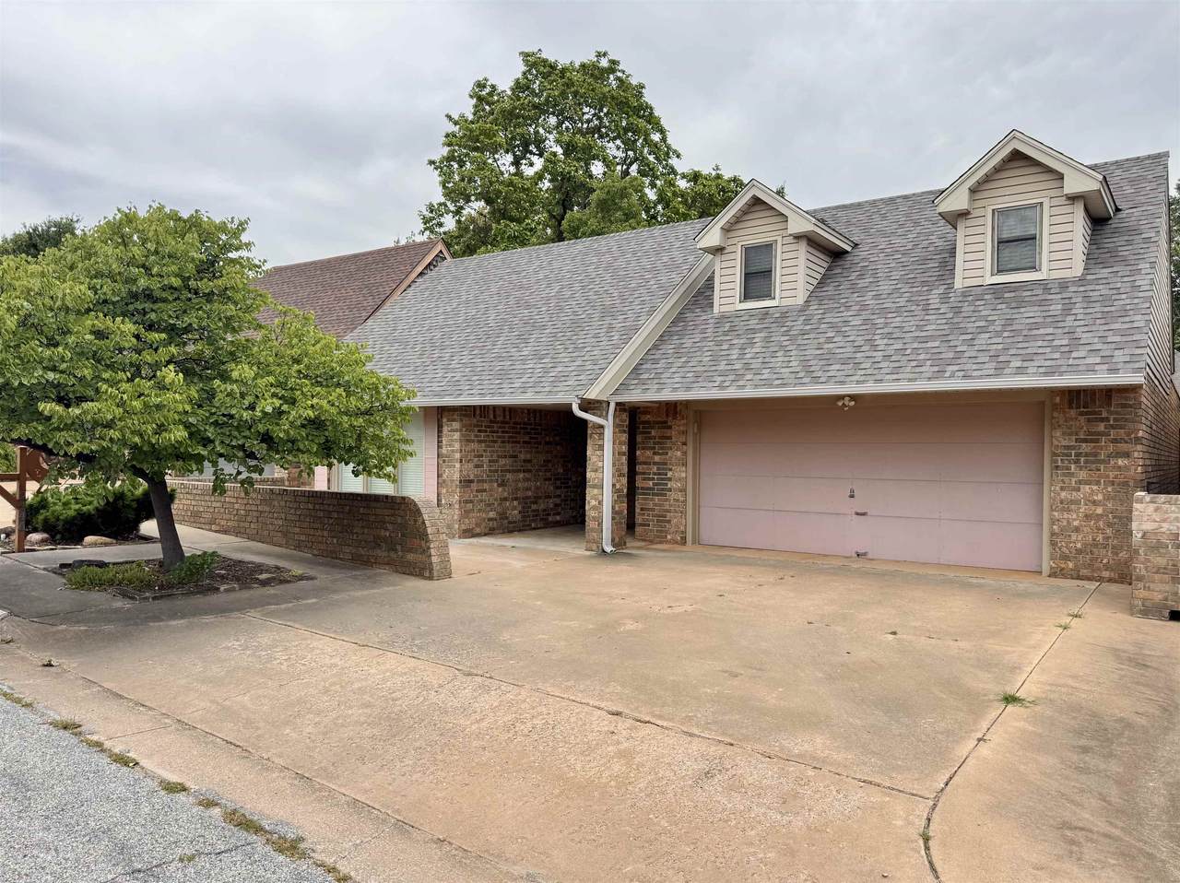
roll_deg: -0.9
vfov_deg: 56.8
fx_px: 818
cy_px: 442
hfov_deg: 71.6
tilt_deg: -0.4
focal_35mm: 24
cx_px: 590
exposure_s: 1/1456
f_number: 1.78
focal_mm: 6.76
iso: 80
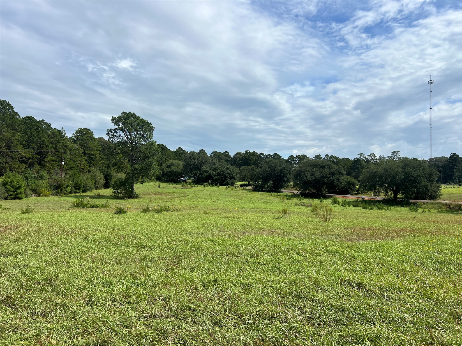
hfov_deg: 67.3
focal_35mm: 26
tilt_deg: -0.1
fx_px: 347
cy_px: 173
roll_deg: -0.3
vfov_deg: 53.1
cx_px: 231
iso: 50
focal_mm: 5.7
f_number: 1.5
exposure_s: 1/8000
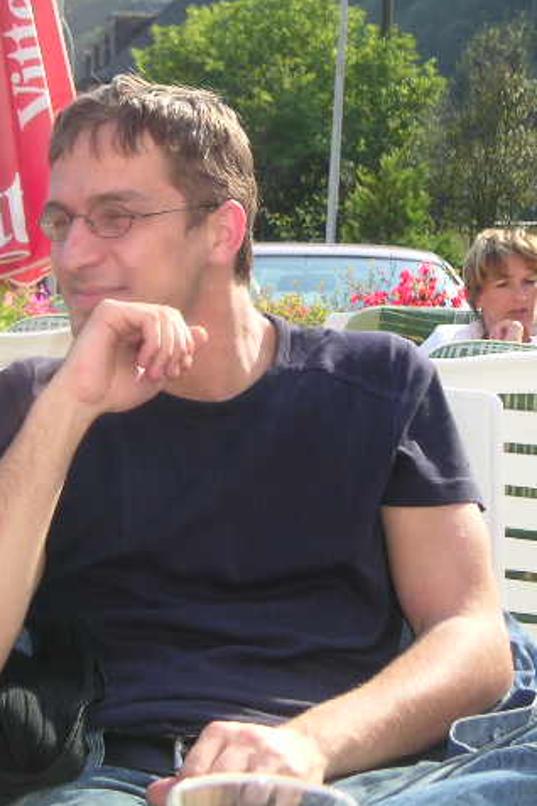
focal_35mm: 81
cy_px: 402
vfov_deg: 25.1
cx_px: 159
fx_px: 1812
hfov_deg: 16.8
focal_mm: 9
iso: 50
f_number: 3
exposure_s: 1/250
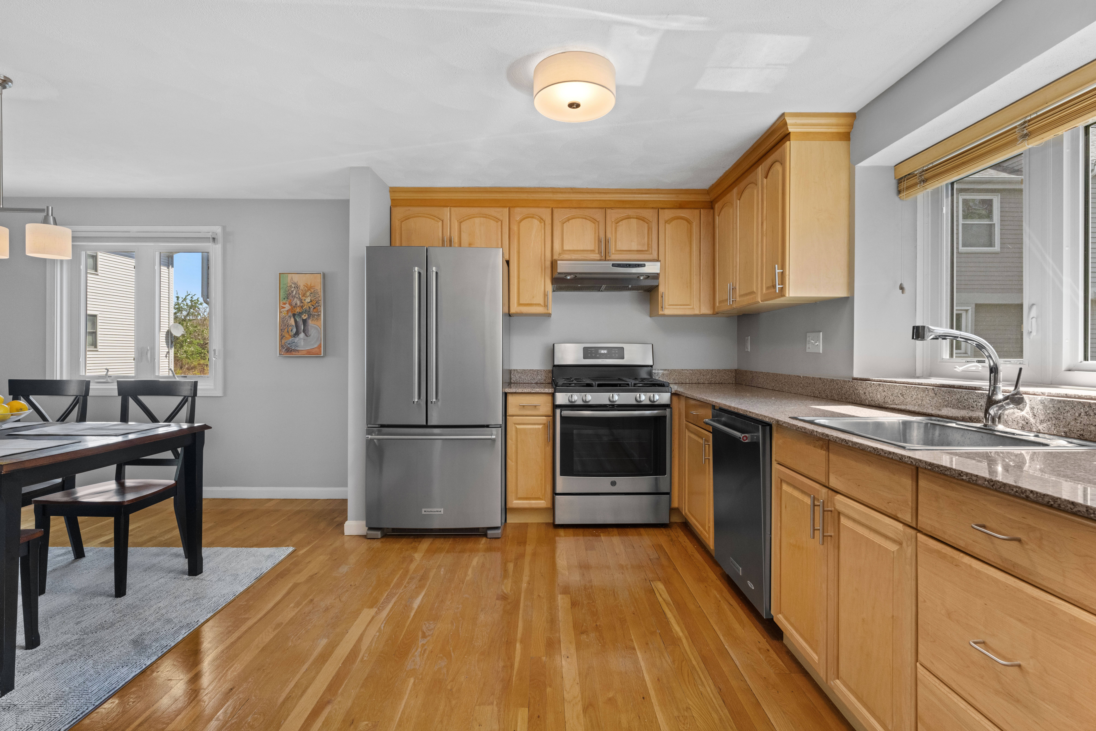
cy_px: 366
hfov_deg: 94.0
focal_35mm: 17
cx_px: 548
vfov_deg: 71.1
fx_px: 511
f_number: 11
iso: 1250
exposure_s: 1/8
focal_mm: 16.8
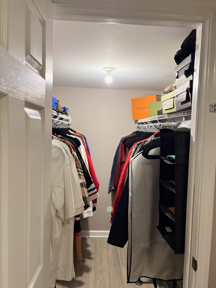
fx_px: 216
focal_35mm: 26
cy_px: 144
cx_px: 108
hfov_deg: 53.1
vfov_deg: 67.3
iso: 320
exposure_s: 1/60
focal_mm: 5.96
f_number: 1.6
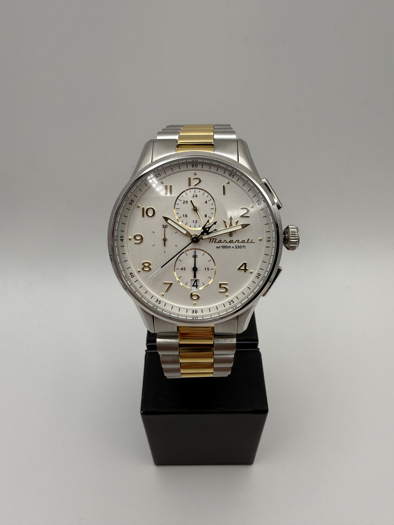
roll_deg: -0.5
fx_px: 379
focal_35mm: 25
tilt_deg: -42.0
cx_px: 197
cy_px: 262
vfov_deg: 69.4
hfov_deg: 54.9
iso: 40
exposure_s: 1/171
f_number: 2.2
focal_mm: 2.22
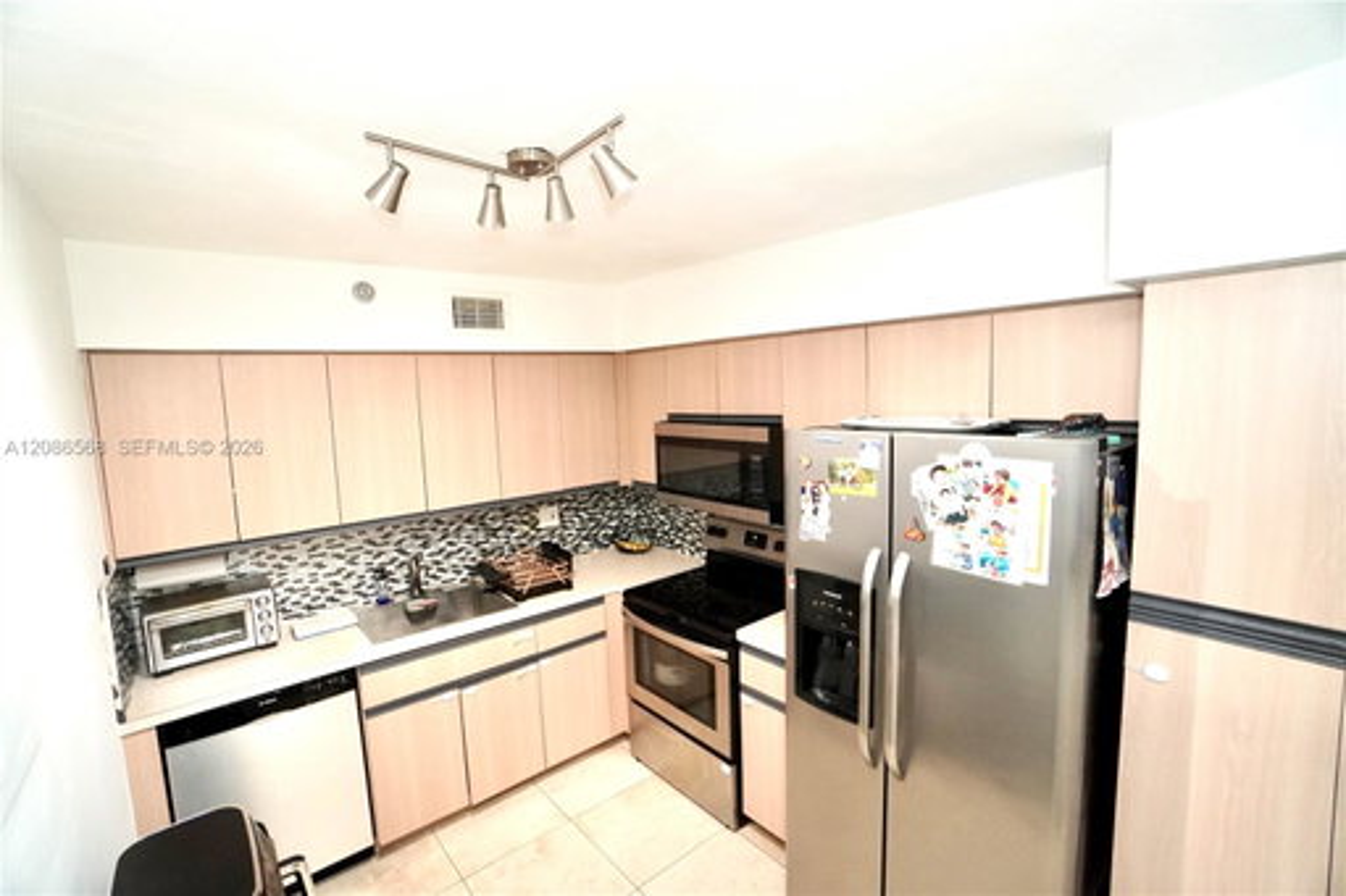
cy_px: 448
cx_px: 673
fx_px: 561
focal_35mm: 15
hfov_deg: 100.4
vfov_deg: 77.3
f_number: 4
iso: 1600
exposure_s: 1/160
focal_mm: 10
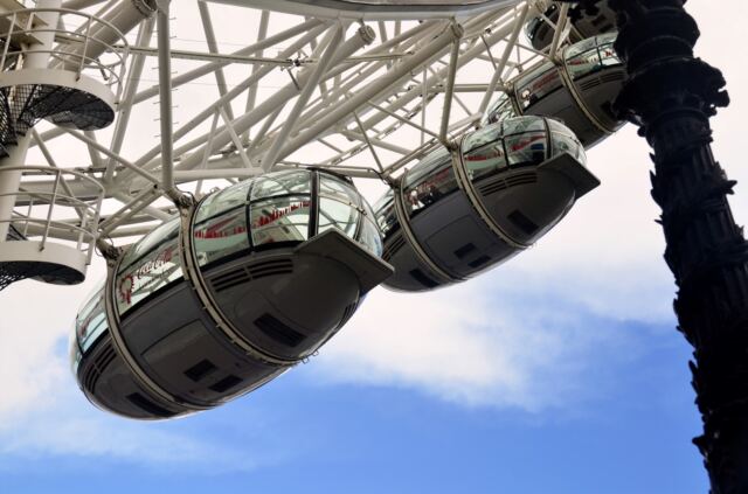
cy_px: 247
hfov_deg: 37.0
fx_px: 1119
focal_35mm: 54
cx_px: 374
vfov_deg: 24.9
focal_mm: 36
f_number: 11
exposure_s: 1/250
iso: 200
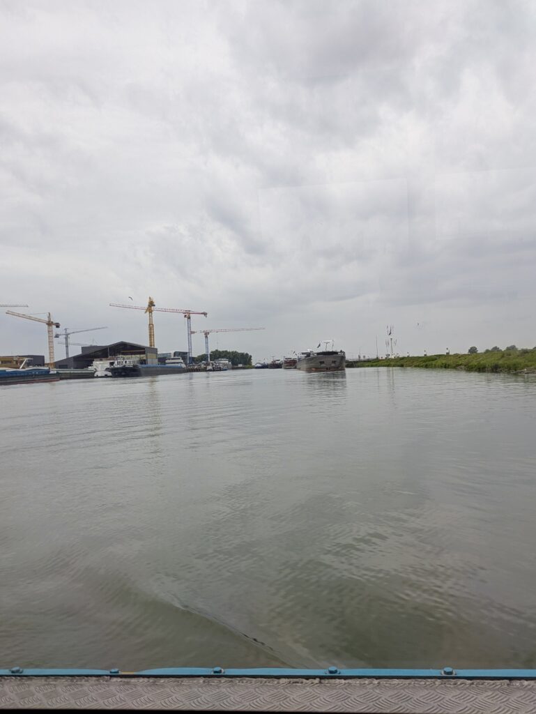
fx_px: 516
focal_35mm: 25
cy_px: 357
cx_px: 268
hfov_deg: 54.9
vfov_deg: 69.4
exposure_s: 1/100
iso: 78
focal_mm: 5.43
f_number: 1.89
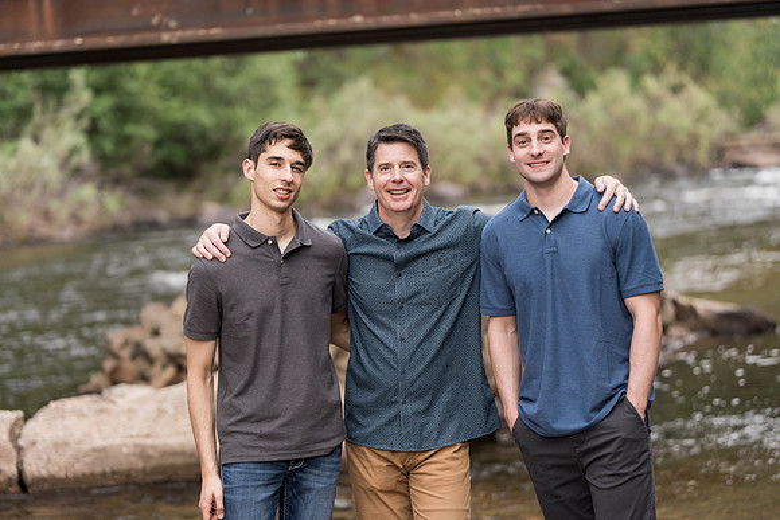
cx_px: 390
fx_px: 2557
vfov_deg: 11.6
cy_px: 260
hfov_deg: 17.3
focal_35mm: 118
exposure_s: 1/125
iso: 320
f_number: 2.8
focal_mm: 118
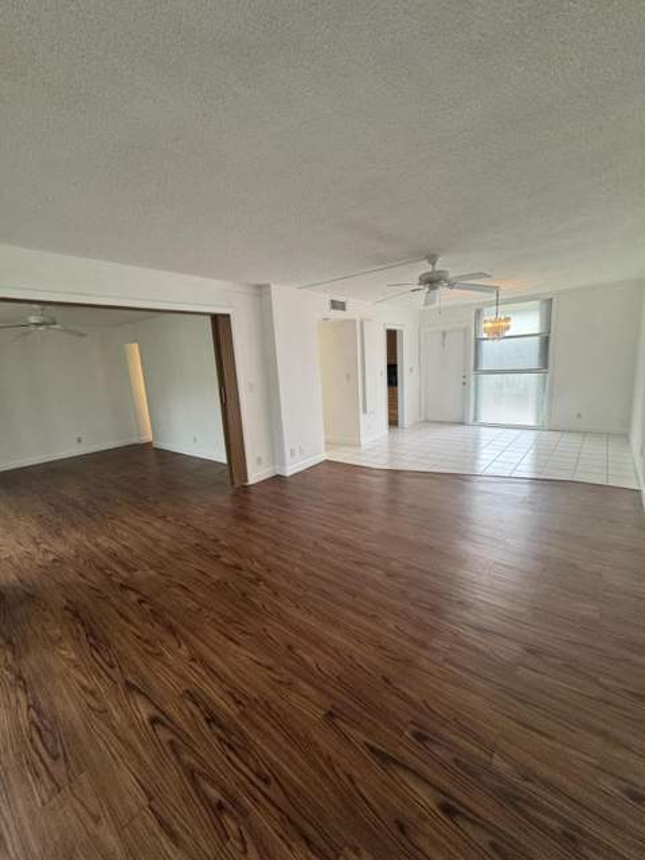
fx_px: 348
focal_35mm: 14
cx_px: 322
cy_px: 430
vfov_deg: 102.1
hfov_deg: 85.7
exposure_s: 1/120
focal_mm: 2.22
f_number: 2.2
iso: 250
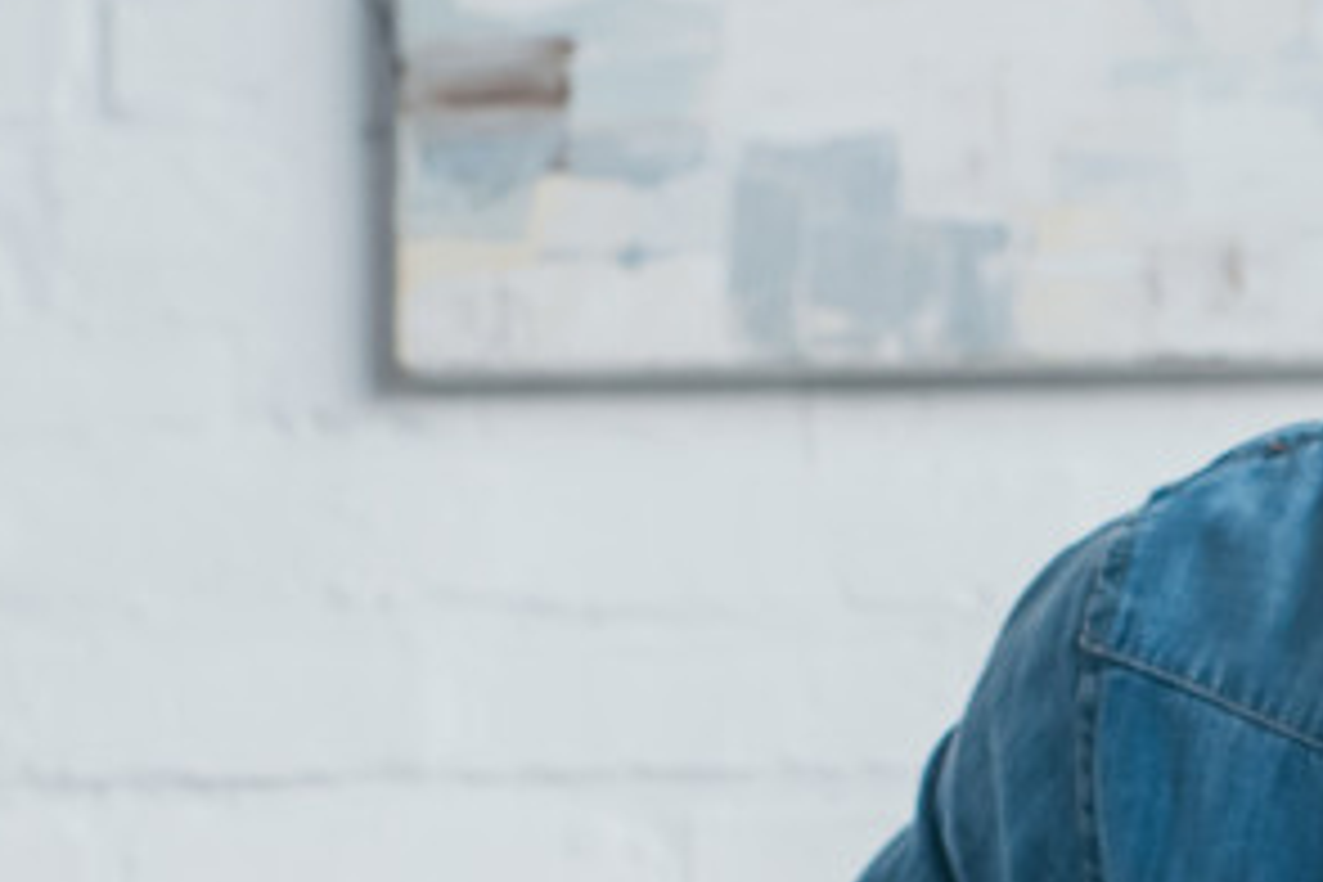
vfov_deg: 9.3
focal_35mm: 143
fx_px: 5255
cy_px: 1352
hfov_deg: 13.9
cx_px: 1624
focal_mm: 35
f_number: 3.5
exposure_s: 1/100
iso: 500
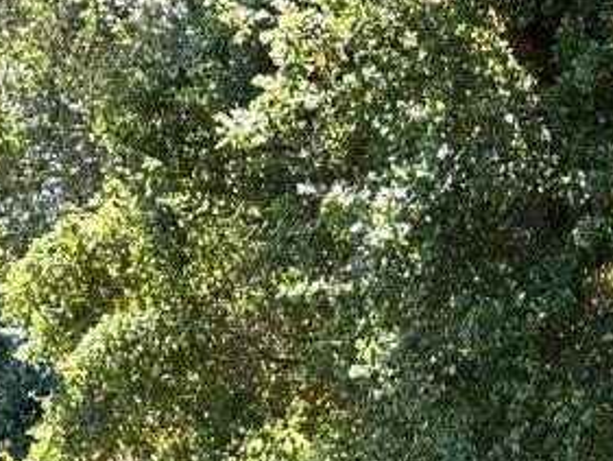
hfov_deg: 13.8
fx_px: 2268
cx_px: 1080
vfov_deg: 11.4
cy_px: 547
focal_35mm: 128
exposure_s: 1/222
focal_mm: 6.86
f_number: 1.78
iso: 64
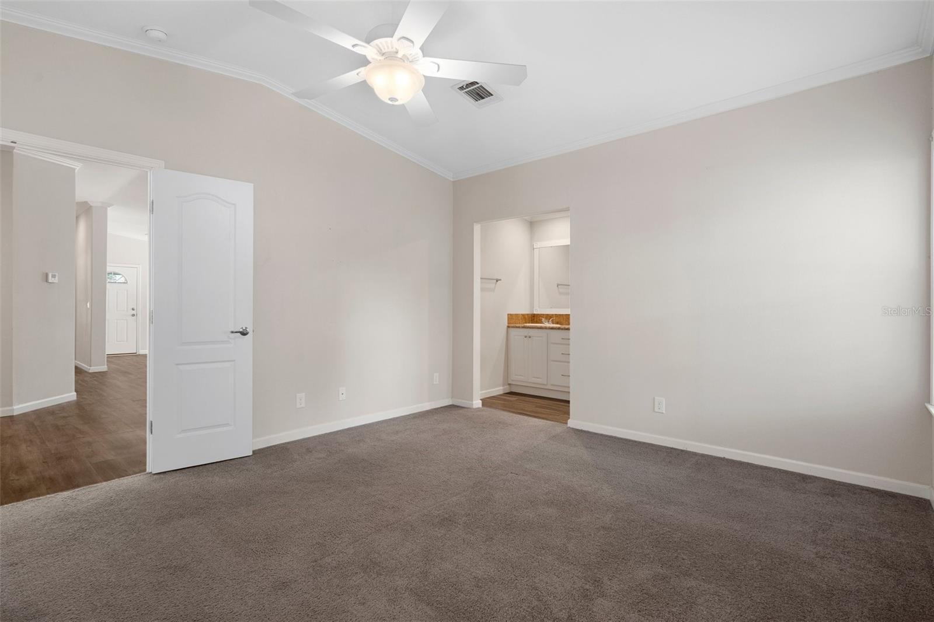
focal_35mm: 16
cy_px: 311
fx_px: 415
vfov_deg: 73.7
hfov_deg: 96.7
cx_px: 467
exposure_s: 1/1.67
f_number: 8
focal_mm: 16
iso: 400
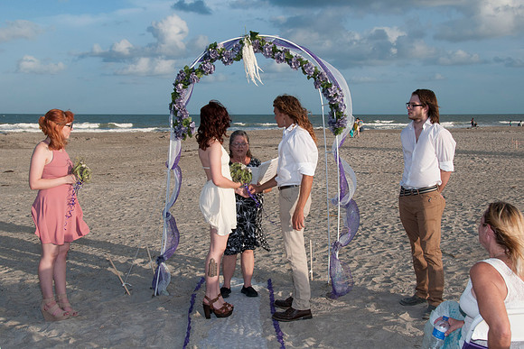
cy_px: 174
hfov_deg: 44.8
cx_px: 255
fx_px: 636
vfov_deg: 30.7
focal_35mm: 44
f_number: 10
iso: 100
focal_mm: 28
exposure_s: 1/250
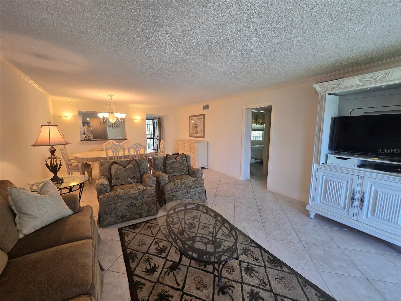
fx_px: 151
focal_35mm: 13
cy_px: 150
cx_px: 200
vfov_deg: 89.9
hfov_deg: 106.2
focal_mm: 2.2
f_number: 2.2
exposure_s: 1/60
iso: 125
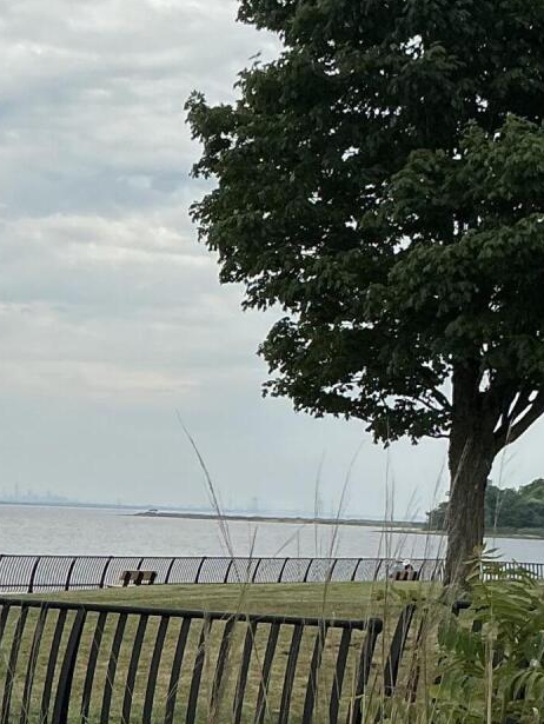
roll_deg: -3.1
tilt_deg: -3.1
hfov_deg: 15.2
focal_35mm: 91
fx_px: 1905
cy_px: 613
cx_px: -226
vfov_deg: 21.2
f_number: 1.8
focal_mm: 3
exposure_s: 1/2227
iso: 25
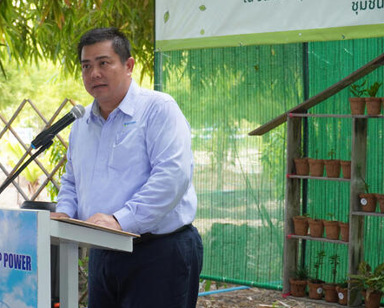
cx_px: 108
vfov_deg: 16.8
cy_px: 142
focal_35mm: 92
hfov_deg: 20.7
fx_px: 1042
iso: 500
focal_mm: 45
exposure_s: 1/160
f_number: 5.6
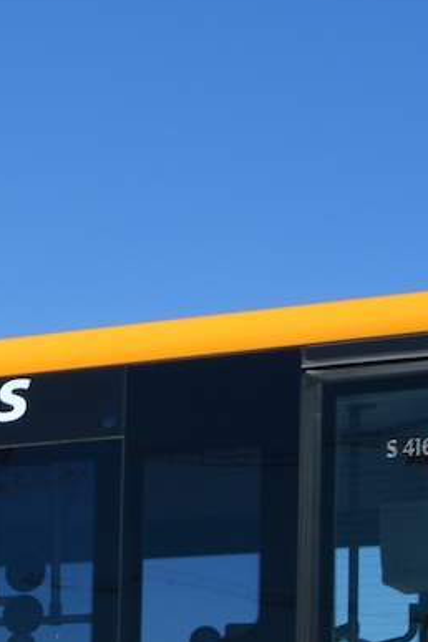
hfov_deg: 9.0
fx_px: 2193
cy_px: 816
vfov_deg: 15.9
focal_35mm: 123
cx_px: -853
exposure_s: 1/320
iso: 100
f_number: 9
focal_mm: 18
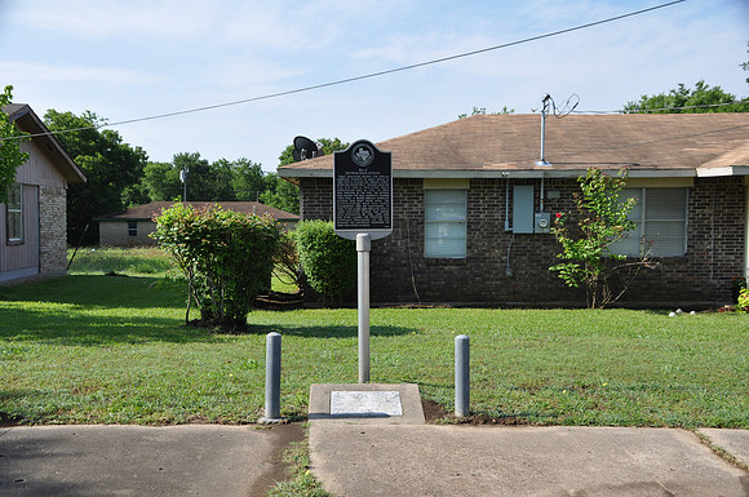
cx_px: 374
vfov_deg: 31.8
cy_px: 248
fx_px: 873
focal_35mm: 42
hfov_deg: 46.5
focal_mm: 28
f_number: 7.1
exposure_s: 1/200
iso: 200
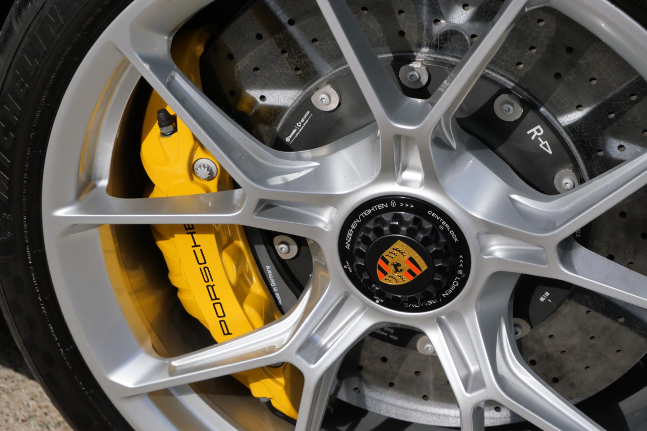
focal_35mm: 124
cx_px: 324
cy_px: 216
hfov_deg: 16.5
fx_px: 2228
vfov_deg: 11.1
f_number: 5.6
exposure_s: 1/3200
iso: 1250
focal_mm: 60
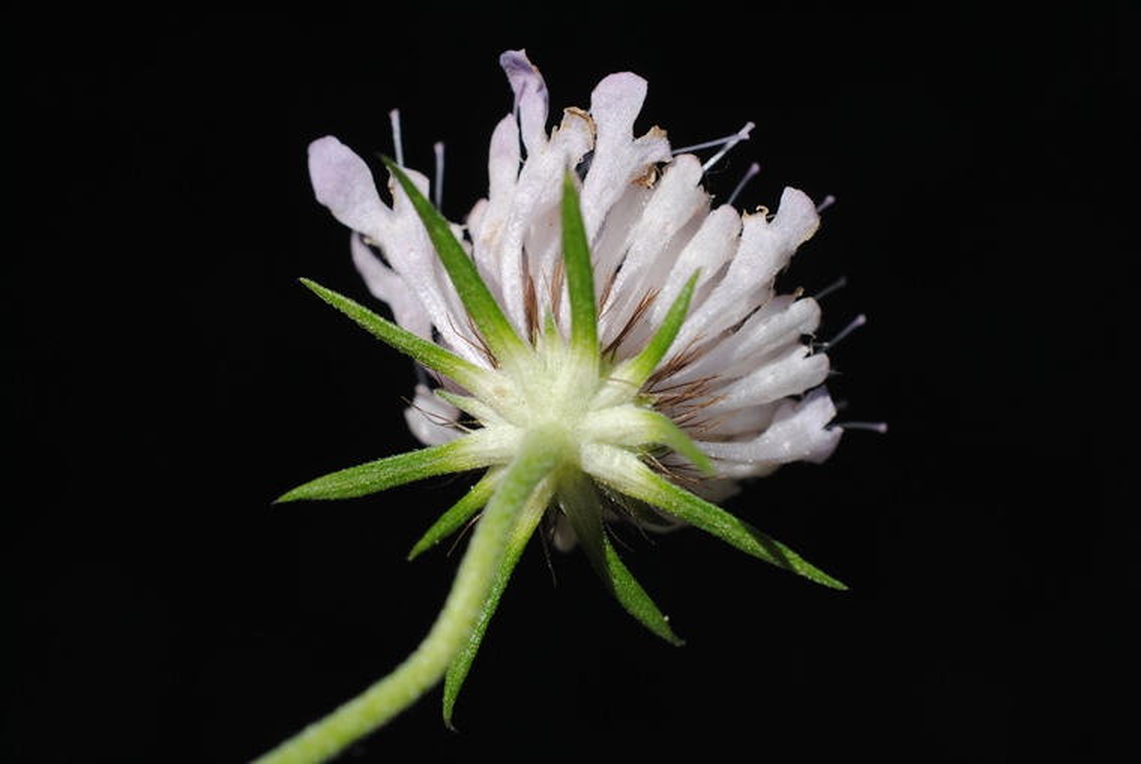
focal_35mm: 60
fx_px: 1904
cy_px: 382
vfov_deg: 22.7
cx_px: 570
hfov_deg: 33.4
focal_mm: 40
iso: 100
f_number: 13
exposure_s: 1/160
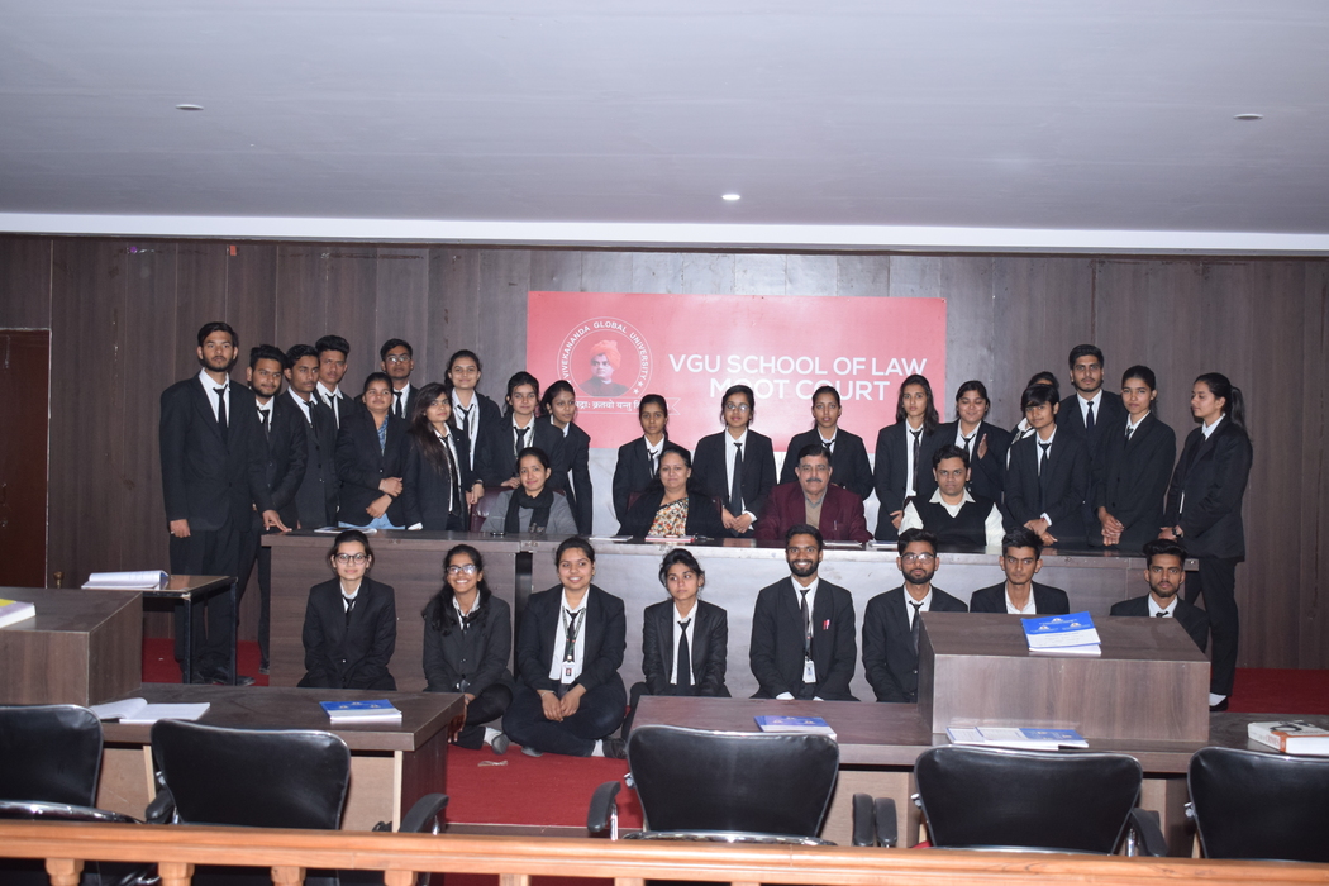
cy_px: 443
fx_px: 1716
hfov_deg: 42.3
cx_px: 664
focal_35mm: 46
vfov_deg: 28.9
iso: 1000
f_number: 4.2
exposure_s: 1/80
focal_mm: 31
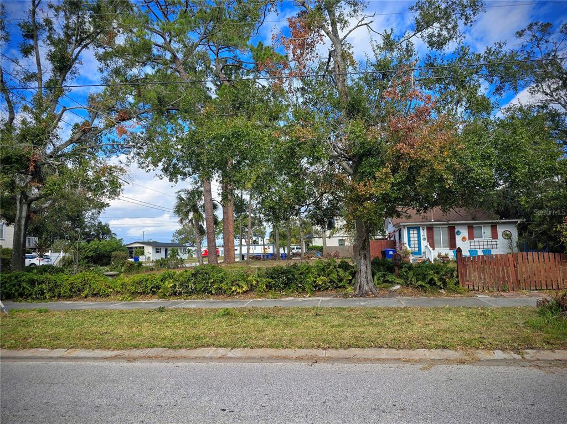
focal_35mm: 23
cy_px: 212
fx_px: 377
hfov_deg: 74.0
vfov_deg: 58.8
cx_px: 284
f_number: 1.7
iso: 12
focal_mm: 6.3
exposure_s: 1/483
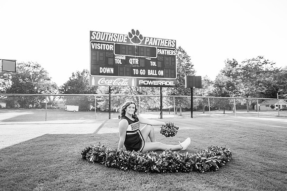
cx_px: 144
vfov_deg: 53.2
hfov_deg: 73.7
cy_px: 96
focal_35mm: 24
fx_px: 191
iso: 125
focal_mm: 24
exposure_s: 1/500
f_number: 2
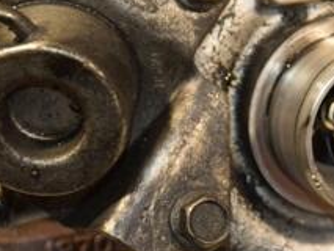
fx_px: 2433
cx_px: 263
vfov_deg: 5.9
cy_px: 155
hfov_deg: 7.8
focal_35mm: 252
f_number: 5.3
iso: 800
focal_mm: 62
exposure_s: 1/125
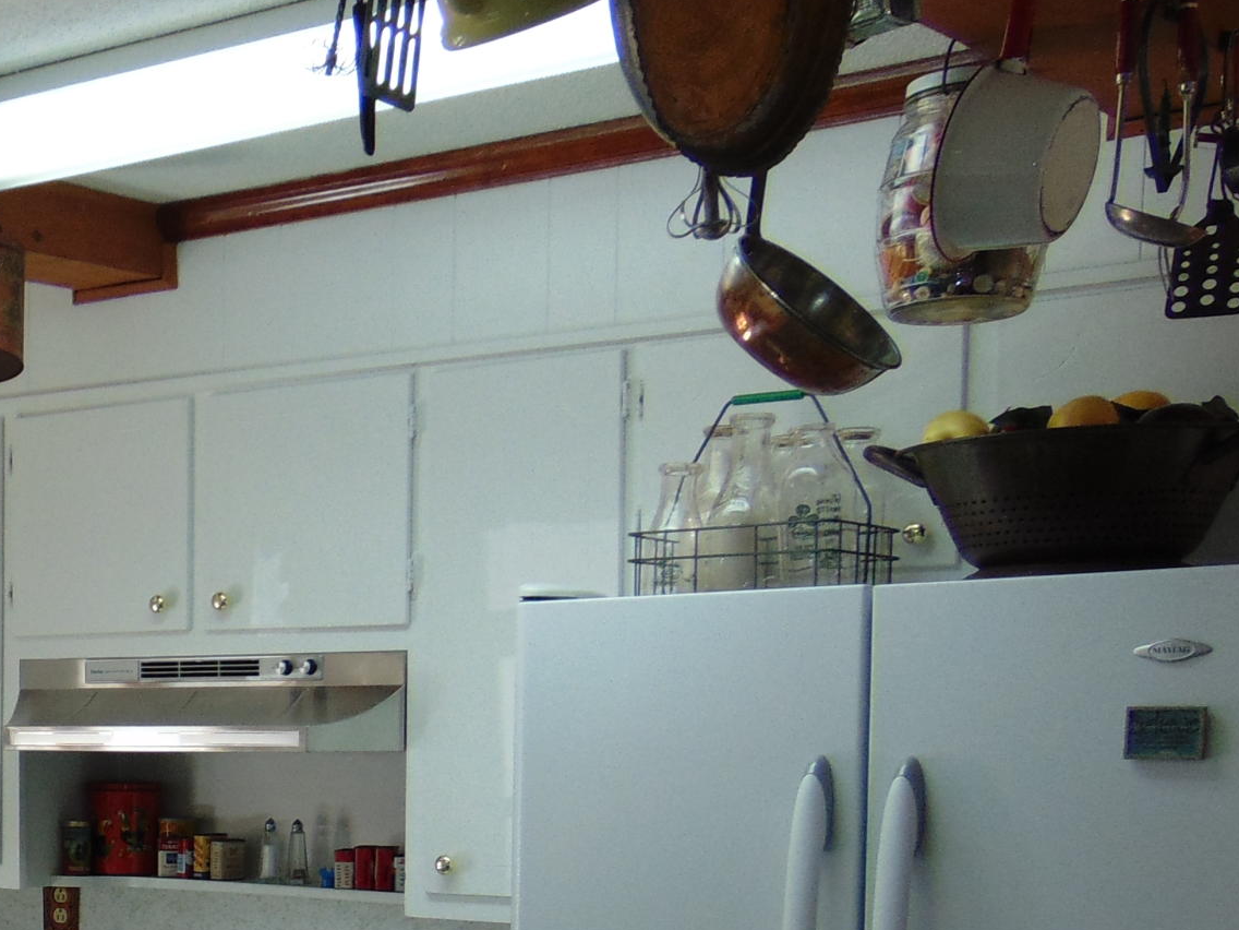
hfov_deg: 26.0
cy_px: 907
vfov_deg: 21.5
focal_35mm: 66
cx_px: -280
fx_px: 2362
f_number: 3
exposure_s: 1/40
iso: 80
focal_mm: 4.5
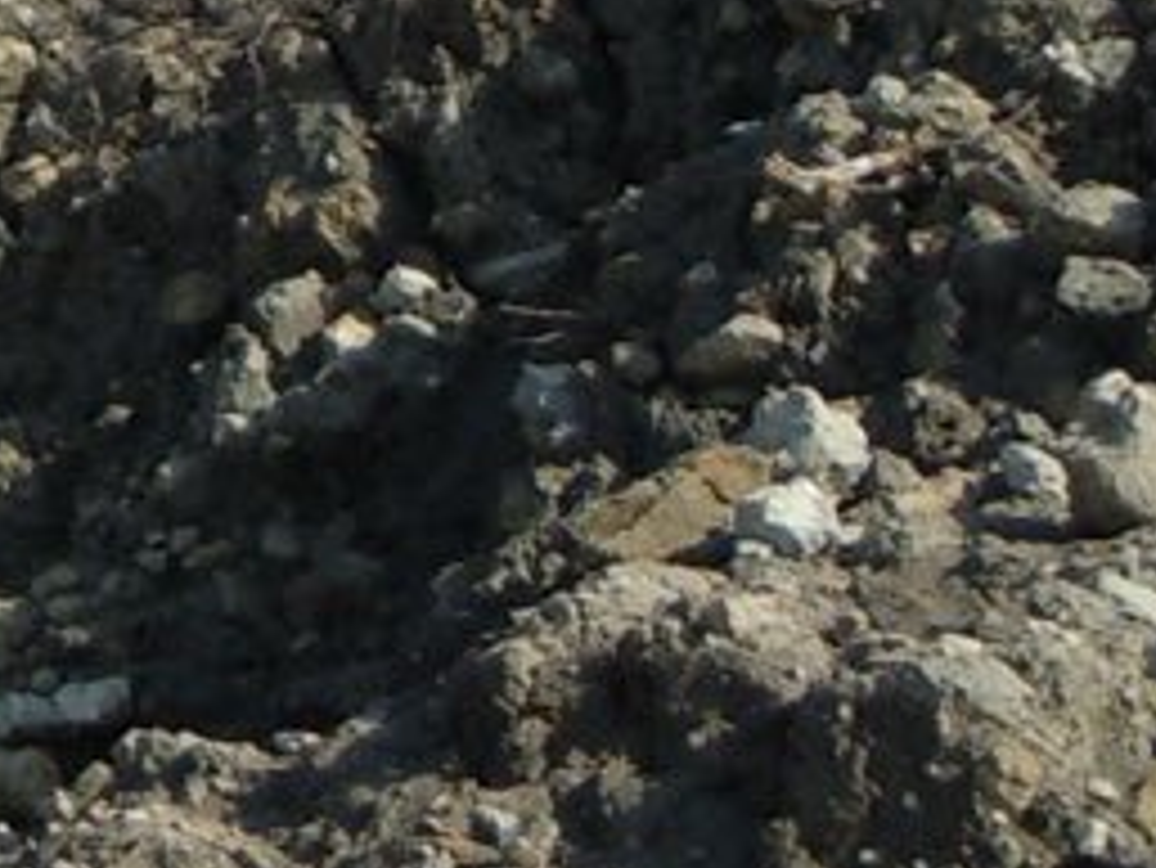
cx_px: -1228
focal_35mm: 140
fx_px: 4677
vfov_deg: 10.2
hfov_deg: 12.3
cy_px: -531
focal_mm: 5.4
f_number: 3.5
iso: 100
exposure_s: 1/1000
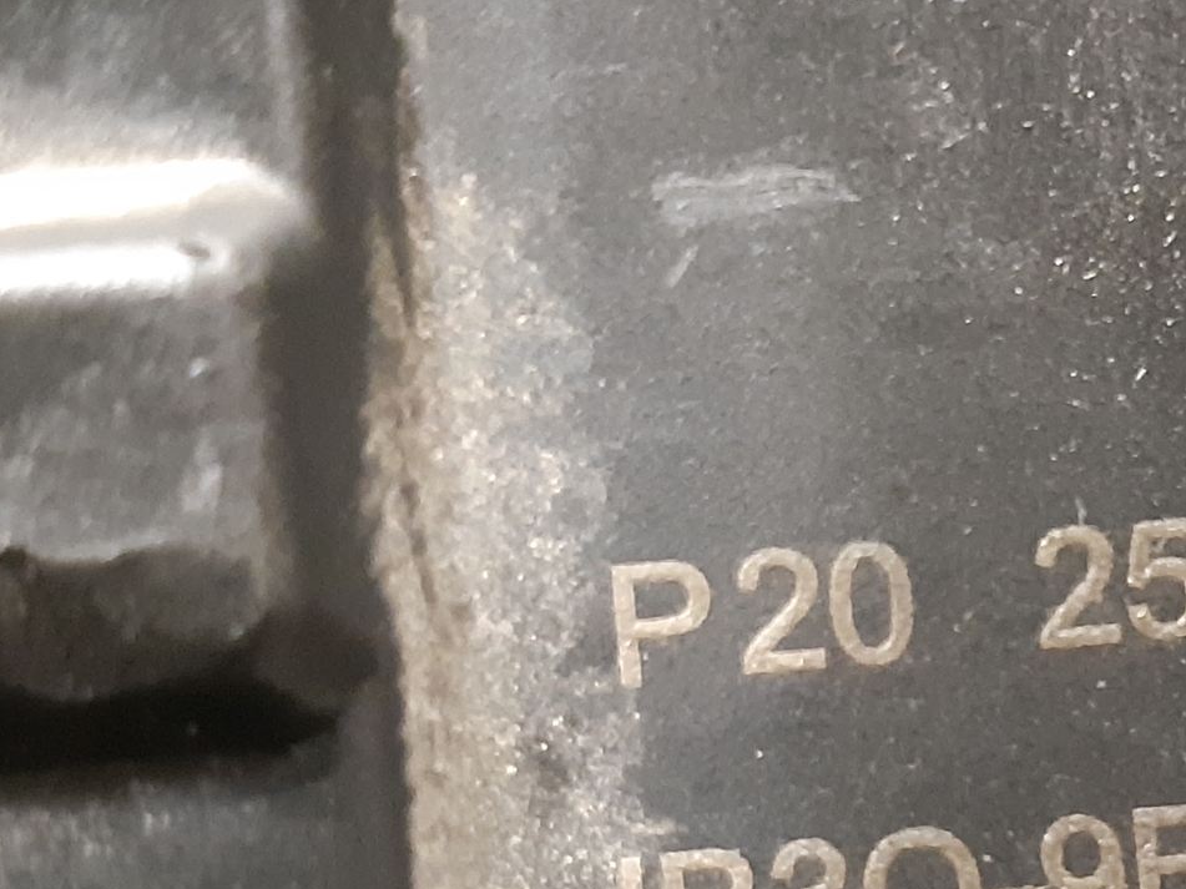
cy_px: 716
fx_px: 1918
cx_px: 1107
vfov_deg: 25.6
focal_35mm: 56
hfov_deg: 32.3
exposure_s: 1/25
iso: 640
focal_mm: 3.93
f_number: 1.7
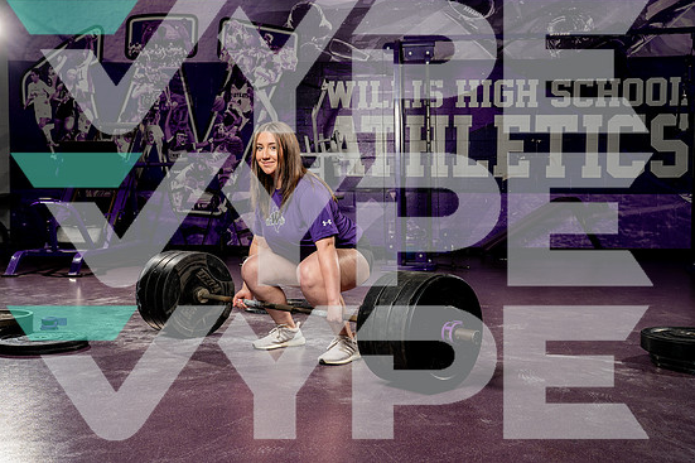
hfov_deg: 44.5
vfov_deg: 30.5
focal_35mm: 44
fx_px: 849
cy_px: 216
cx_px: 332
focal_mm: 41
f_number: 8
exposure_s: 1/250
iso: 100
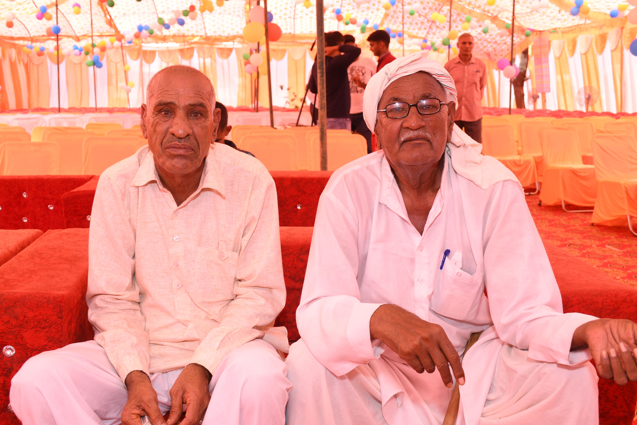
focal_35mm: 40
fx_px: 708
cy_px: 212
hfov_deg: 48.5
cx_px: 318
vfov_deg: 33.4
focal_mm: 27
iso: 400
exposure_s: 1/125
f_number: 6.3
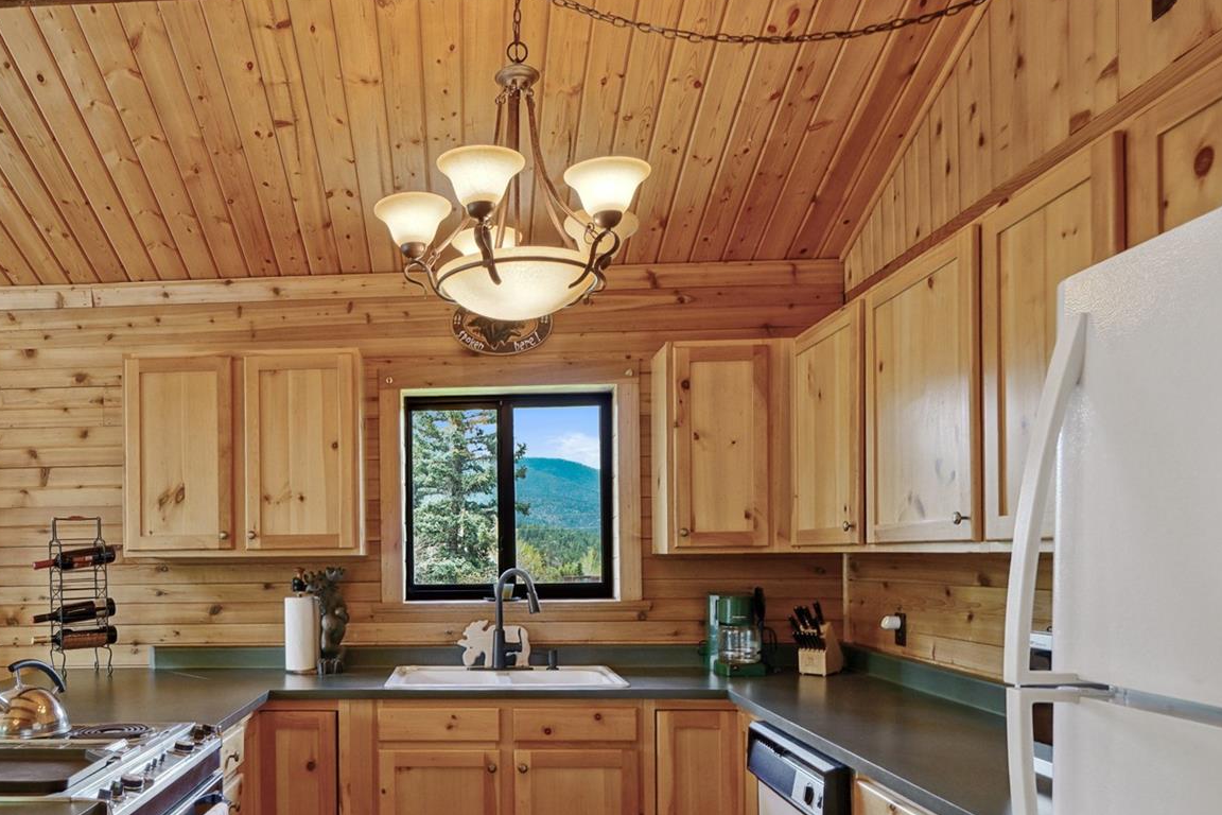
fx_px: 849
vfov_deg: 50.5
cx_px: 427
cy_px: 534
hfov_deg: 69.9
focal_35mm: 25
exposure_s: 1/30
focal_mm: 18
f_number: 8
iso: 400
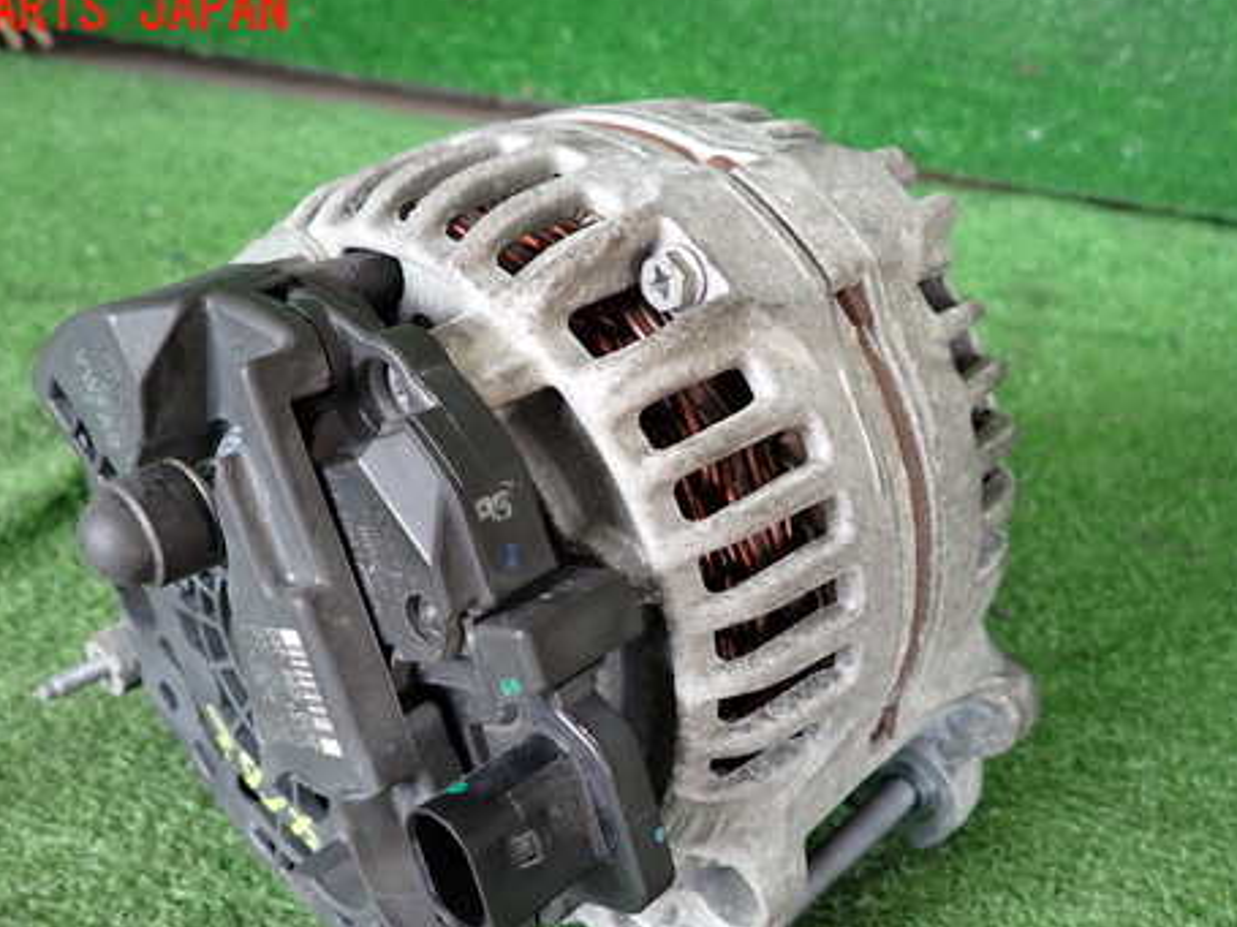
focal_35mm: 33
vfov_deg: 42.5
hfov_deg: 55.4
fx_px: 1179
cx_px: 609
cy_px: 590
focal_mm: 4.5
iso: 200
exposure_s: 1/100
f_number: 2
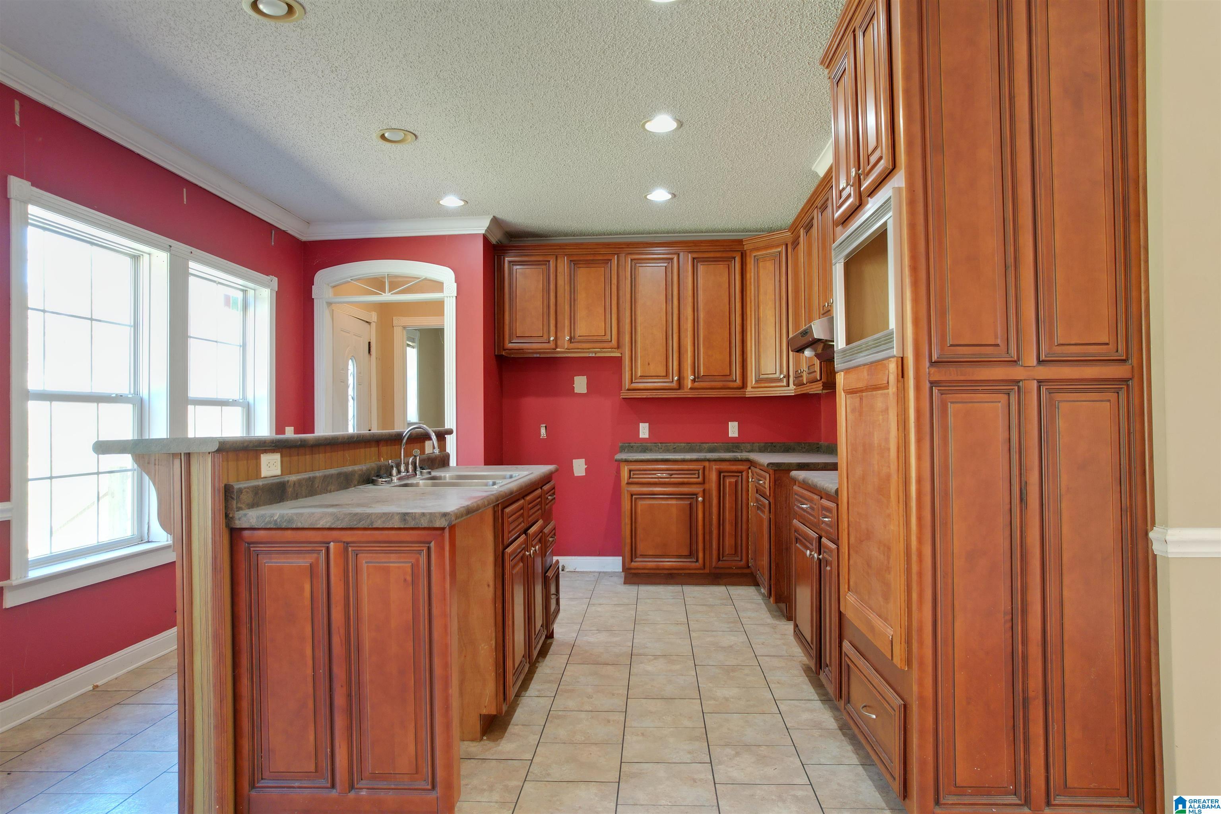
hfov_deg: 78.6
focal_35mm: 22
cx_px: 610
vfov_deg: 57.2
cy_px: 407
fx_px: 746
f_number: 2.8
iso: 110
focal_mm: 8.38
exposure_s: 1/20
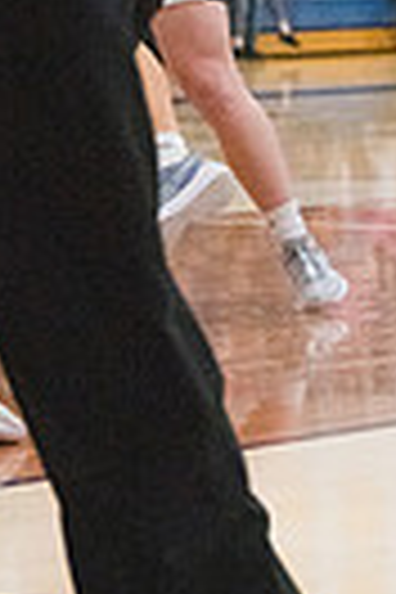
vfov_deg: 8.5
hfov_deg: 5.8
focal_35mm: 238
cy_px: -194
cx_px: 112
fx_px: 3927
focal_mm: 70
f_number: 4.5
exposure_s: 1/1600
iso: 10000
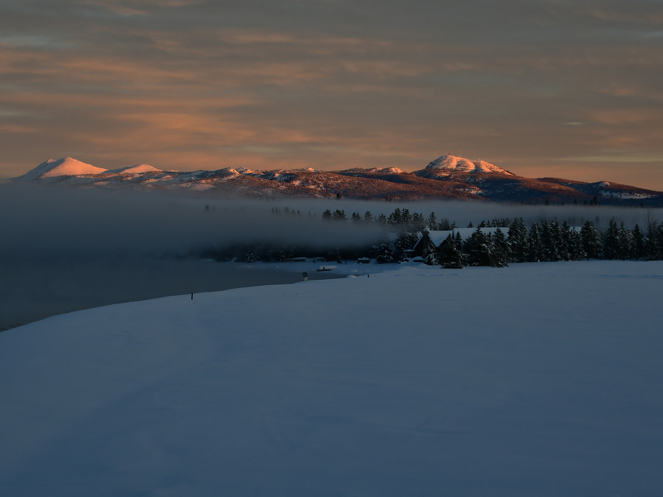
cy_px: 222
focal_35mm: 91
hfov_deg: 21.6
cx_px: 313
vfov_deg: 16.3
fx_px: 1736
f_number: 4.2
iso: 100
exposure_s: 1/320
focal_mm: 45
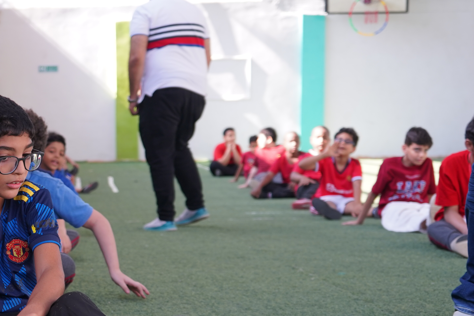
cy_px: 269
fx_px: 1224
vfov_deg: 14.6
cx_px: -7
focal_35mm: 93
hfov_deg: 21.1
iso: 320
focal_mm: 45
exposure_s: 1/160
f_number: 4.5
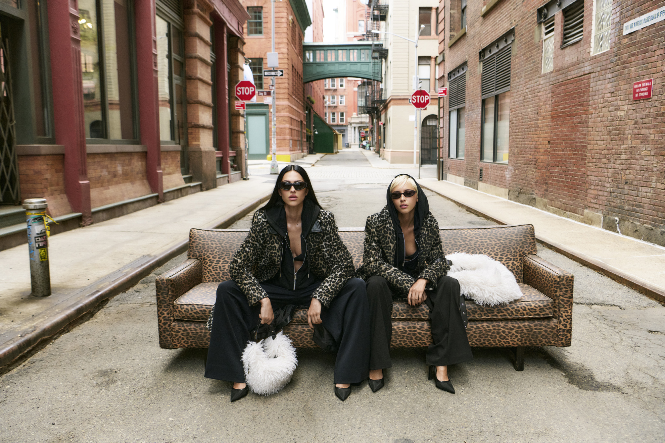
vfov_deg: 41.1
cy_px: 222
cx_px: 332
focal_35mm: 32
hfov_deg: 58.7
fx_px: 591
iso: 800
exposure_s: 1/640
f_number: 5.6
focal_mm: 32
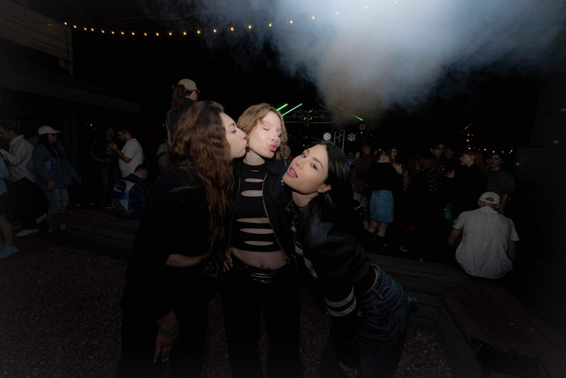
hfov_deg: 104.2
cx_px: 283
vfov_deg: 81.3
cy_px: 189
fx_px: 220
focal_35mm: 14
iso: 2000
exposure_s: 1/100
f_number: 7.1
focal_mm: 14
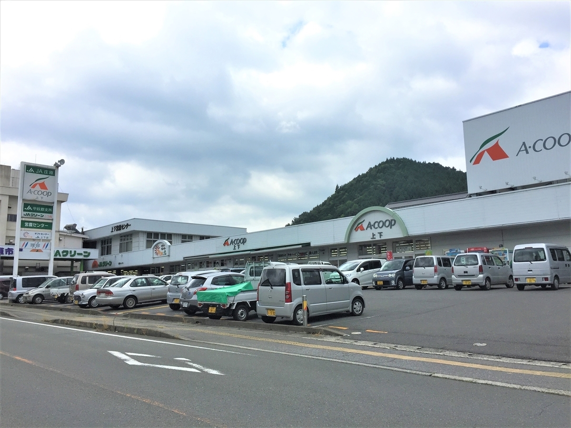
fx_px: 478
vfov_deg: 48.2
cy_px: 214
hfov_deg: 61.7
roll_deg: +0.3
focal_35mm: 29
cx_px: 286
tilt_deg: +8.2
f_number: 2.2
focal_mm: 4.15
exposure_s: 1/2083
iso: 32
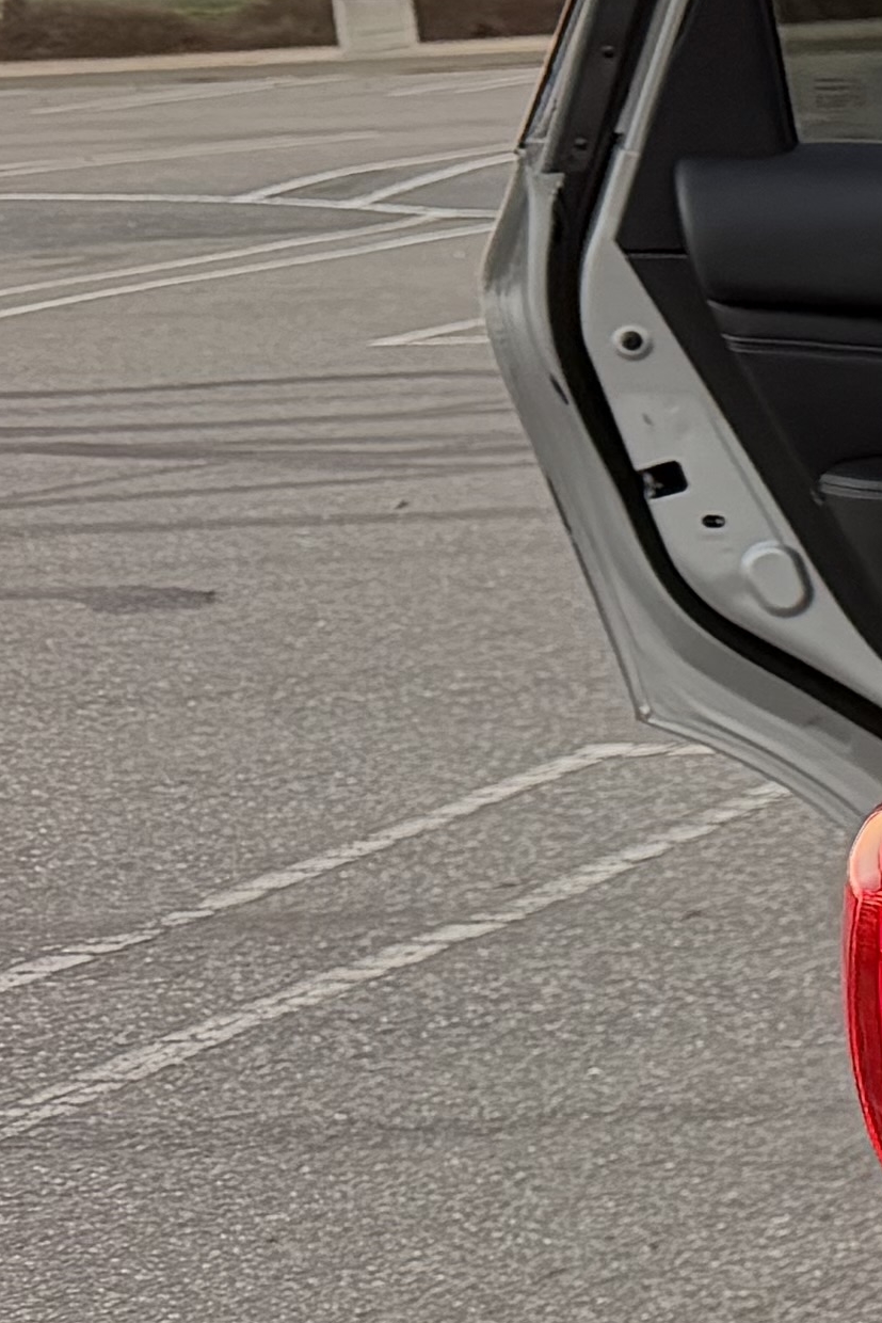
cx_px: 2934
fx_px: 4225
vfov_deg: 17.8
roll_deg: +1.9
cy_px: 704
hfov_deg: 8.9
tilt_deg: -12.5
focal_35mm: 115
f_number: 1.78
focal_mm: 6.76
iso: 200
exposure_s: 1/113
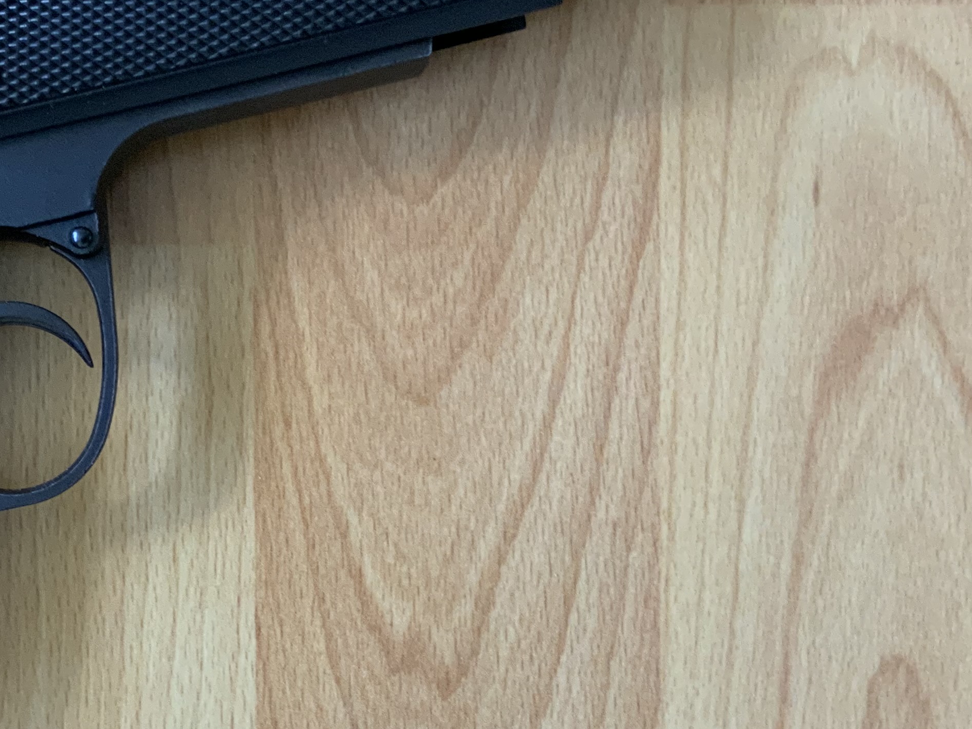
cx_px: 123
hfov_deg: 30.0
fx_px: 1741
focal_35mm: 62
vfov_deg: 23.6
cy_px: 417
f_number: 1.8
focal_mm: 3
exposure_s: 1/60
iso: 125
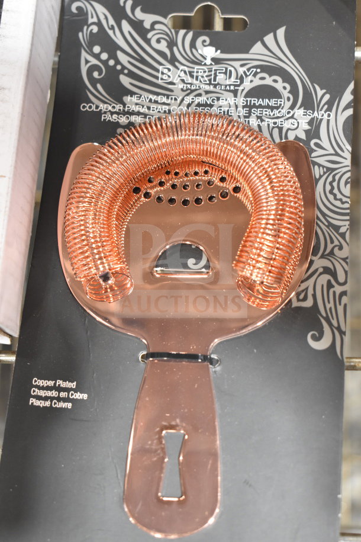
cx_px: 180
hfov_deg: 22.6
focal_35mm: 60
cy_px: 271
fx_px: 902
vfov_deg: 33.4
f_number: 5
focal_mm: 40
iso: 1600
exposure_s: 1/60
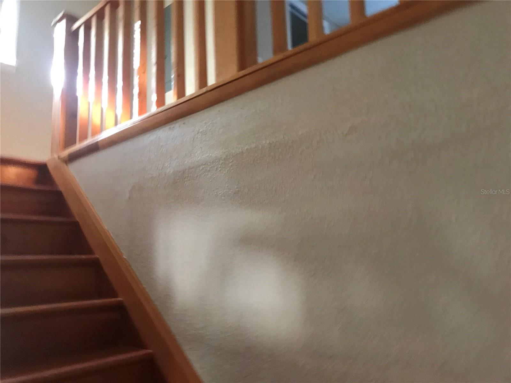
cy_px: 192
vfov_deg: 49.7
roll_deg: -0.5
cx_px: 256
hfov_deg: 63.4
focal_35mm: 28
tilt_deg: +15.4
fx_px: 413
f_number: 1.8
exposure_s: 1/9
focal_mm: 3.99
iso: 100
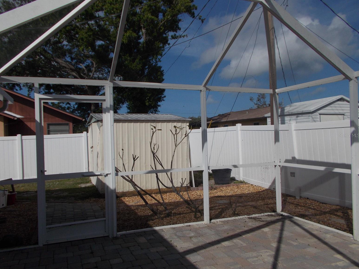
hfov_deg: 65.3
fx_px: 280
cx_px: 174
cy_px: 135
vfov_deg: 51.4
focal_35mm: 27
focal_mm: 4.6
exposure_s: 1/320
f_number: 8
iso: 80
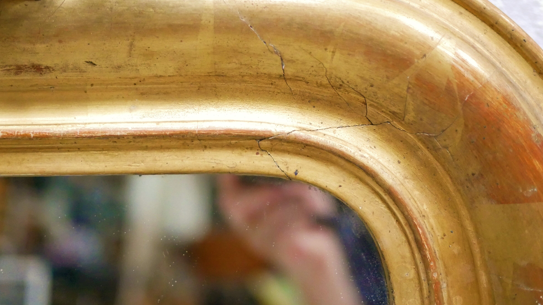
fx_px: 734
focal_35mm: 51
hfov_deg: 40.5
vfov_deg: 23.3
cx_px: 301
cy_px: 88
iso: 3200
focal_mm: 20
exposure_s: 1/60
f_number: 1.7
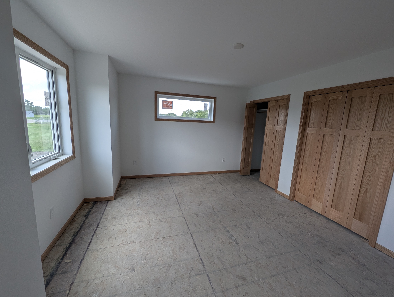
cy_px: 148
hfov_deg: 106.1
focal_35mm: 13
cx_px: 197
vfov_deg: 90.1
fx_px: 148
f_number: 2.2
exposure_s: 1/181
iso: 45
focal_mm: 1.95
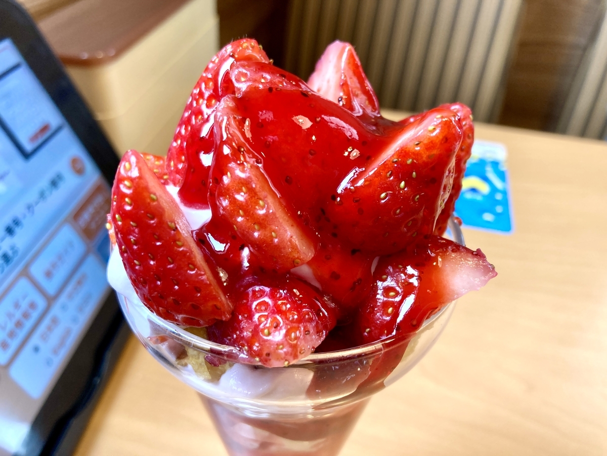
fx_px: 491
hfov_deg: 63.4
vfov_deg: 49.7
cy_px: 228
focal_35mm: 28
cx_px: 304
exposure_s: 1/50
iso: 64
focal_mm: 3.99
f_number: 1.8
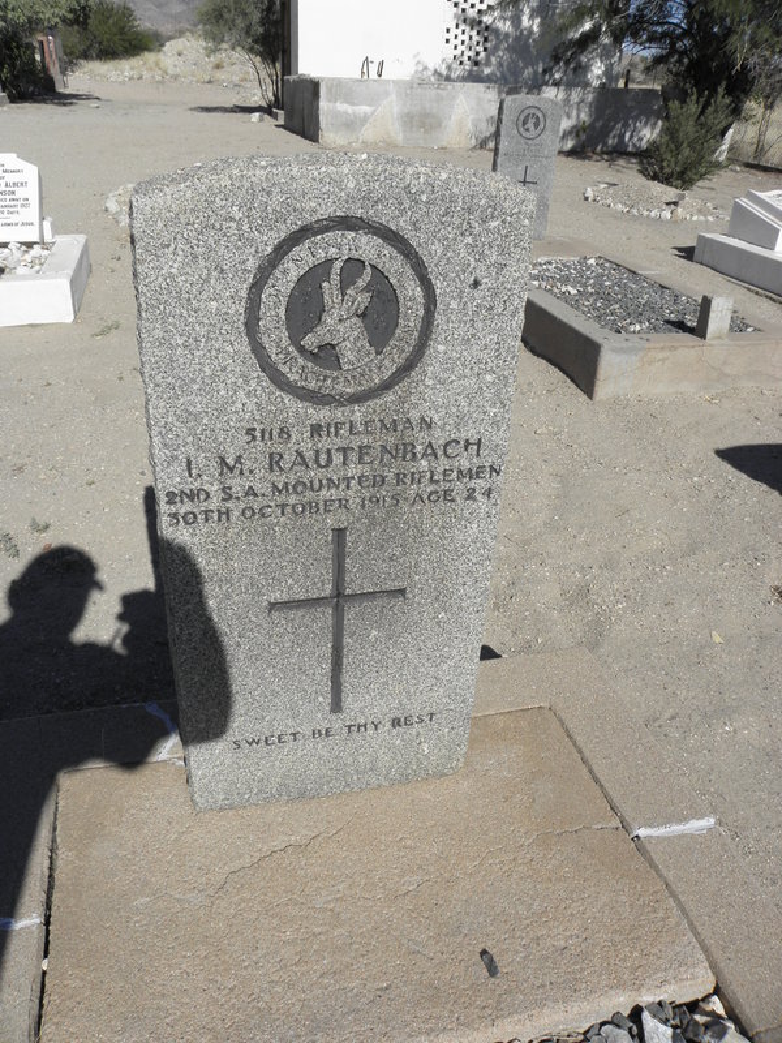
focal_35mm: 26
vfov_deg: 67.3
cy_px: 522
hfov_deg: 53.1
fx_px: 783
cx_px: 391
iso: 64
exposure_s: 1/500
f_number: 5.6
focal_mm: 4.6
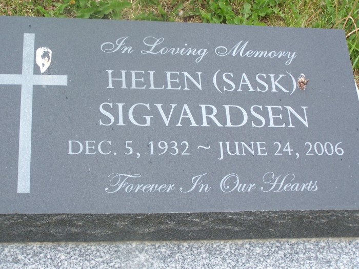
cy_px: 134
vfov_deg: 21.9
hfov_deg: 29.0
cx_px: 180
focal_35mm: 67
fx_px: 695
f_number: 3.2
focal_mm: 11.1
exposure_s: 1/250
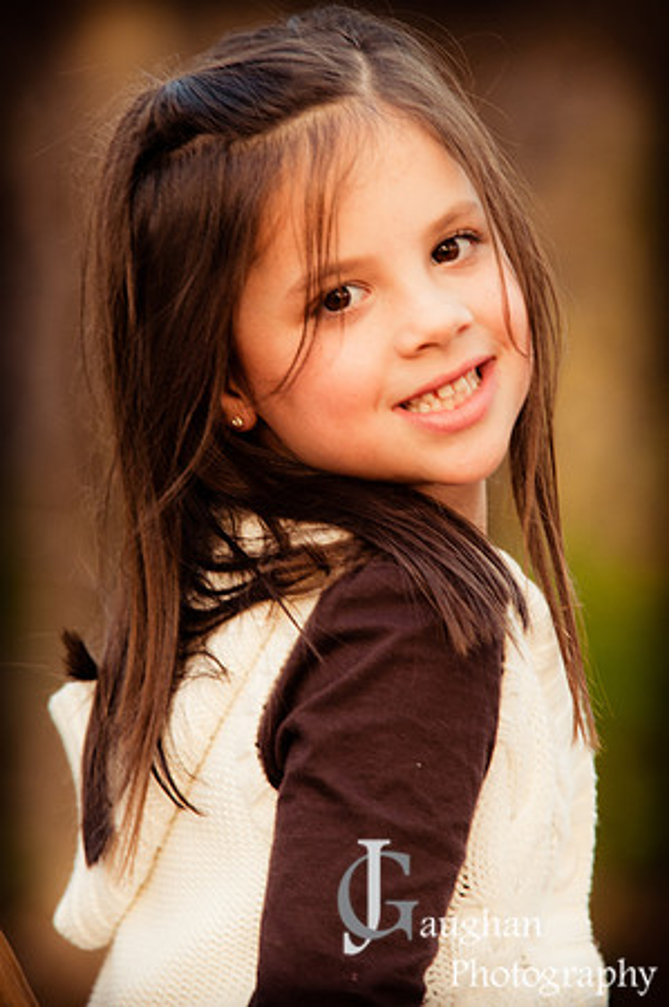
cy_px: 504
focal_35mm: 278
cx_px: 334
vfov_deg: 7.4
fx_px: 7753
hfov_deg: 4.9
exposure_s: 1/160
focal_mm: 185
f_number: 4.5
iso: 640
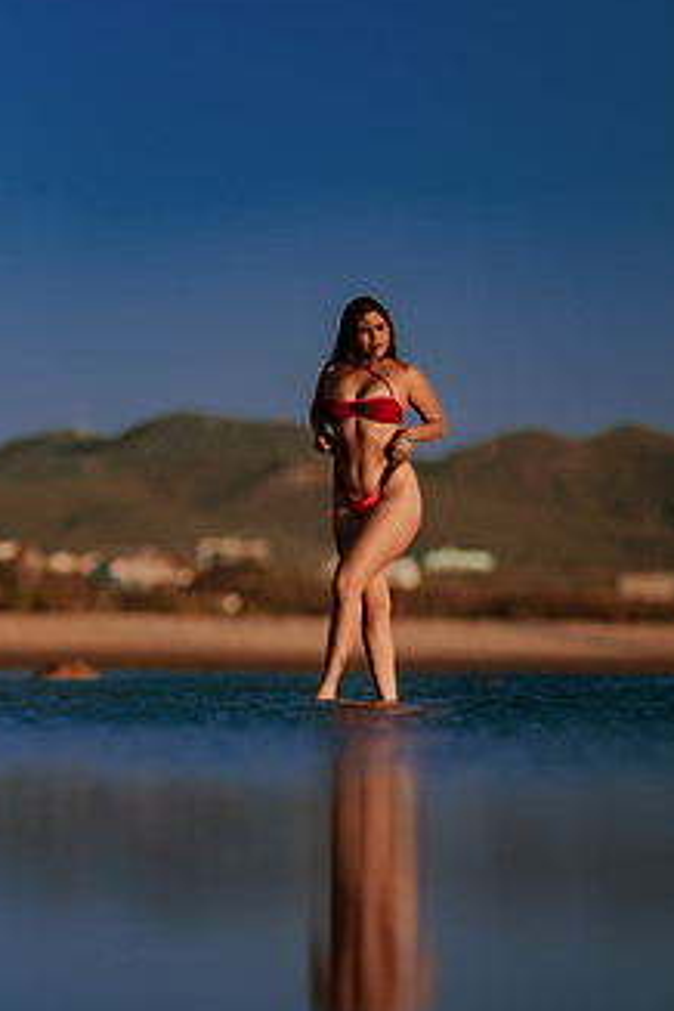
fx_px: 5223
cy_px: 625
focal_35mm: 186
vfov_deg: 11.1
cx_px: 386
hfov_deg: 7.4
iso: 100
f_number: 1.8
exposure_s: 1/6400
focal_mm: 135
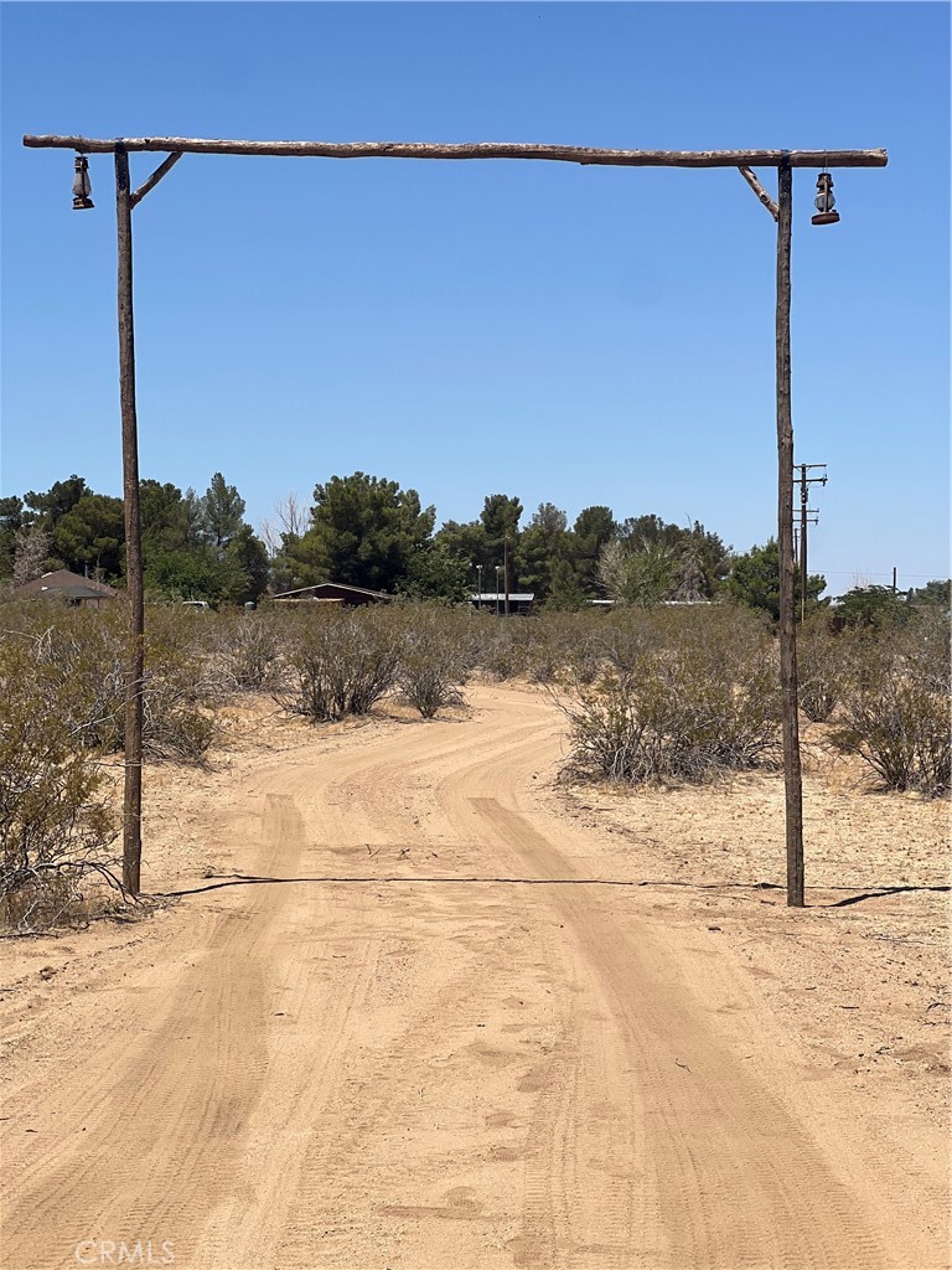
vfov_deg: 25.3
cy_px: 635
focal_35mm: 77
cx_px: 476
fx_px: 2824
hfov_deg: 19.1
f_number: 2.8
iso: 32
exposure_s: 1/1292
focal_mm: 9
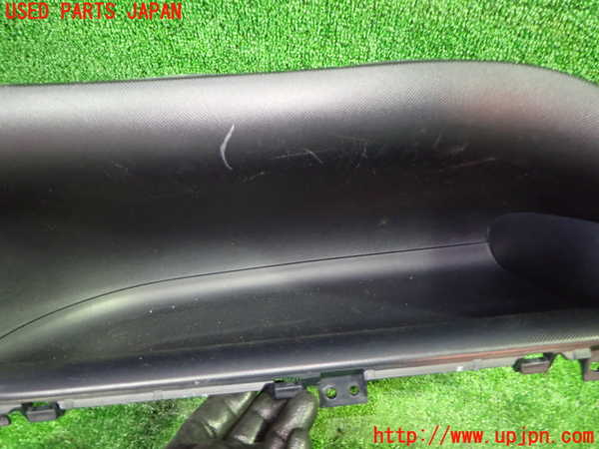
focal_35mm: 25
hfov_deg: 69.4
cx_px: 300
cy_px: 224
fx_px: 433
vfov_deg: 54.9
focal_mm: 4.5
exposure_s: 1/20
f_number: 2
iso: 800
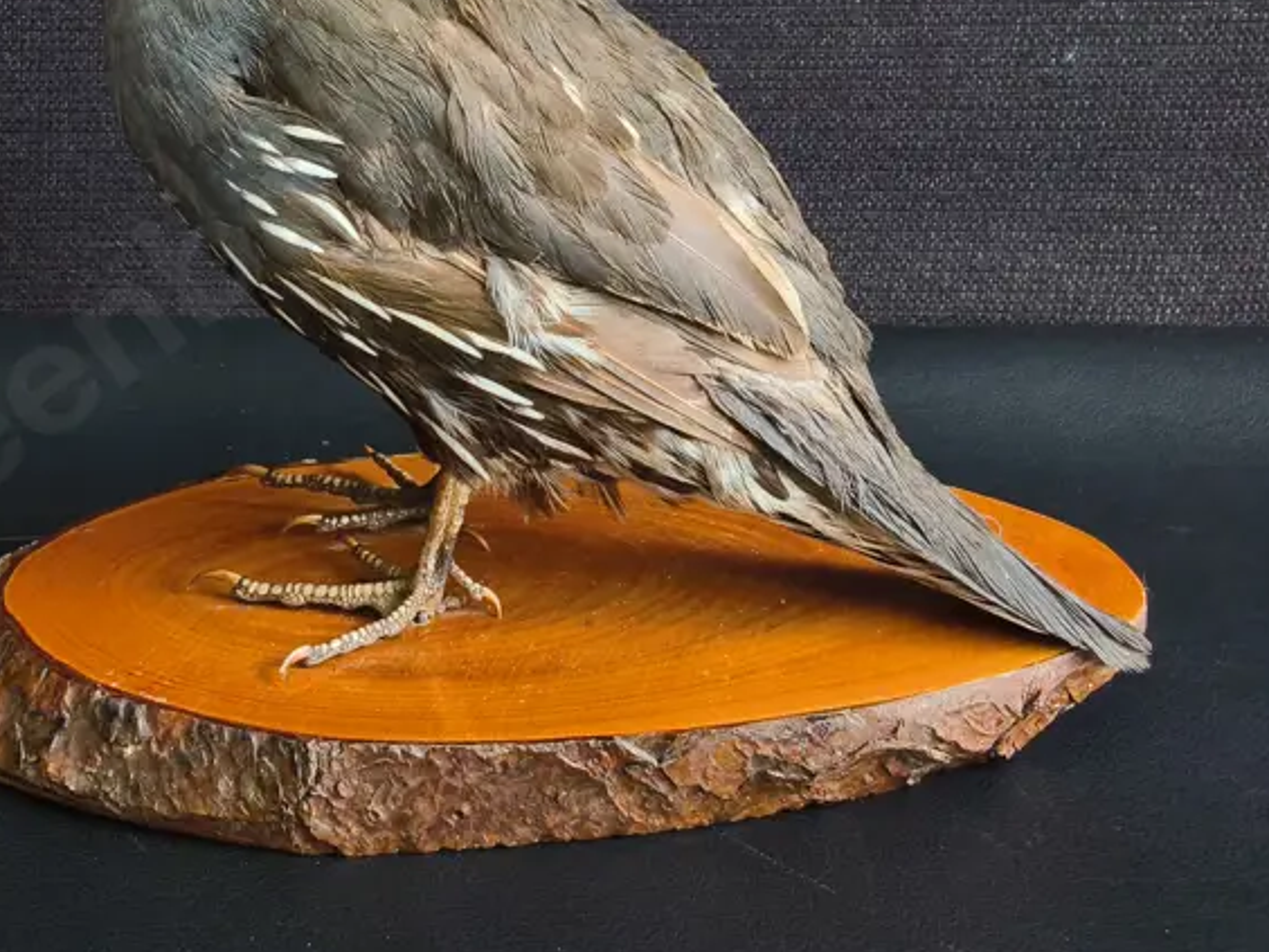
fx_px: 1796
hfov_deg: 38.2
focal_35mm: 49
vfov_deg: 28.8
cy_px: 146
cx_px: 374
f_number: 2
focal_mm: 2.87
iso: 160
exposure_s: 1/120
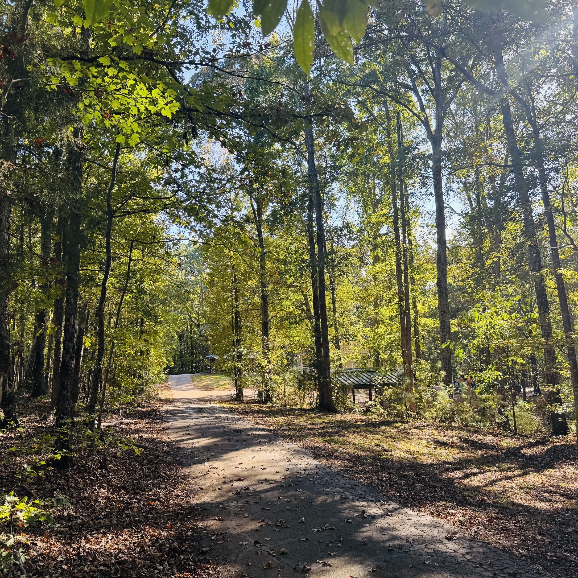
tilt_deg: +5.5
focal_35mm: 30
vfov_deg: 54.0
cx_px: 251
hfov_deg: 53.9
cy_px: 289
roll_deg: +1.0
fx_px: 567
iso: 80
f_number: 1.78
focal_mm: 6.76
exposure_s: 1/407
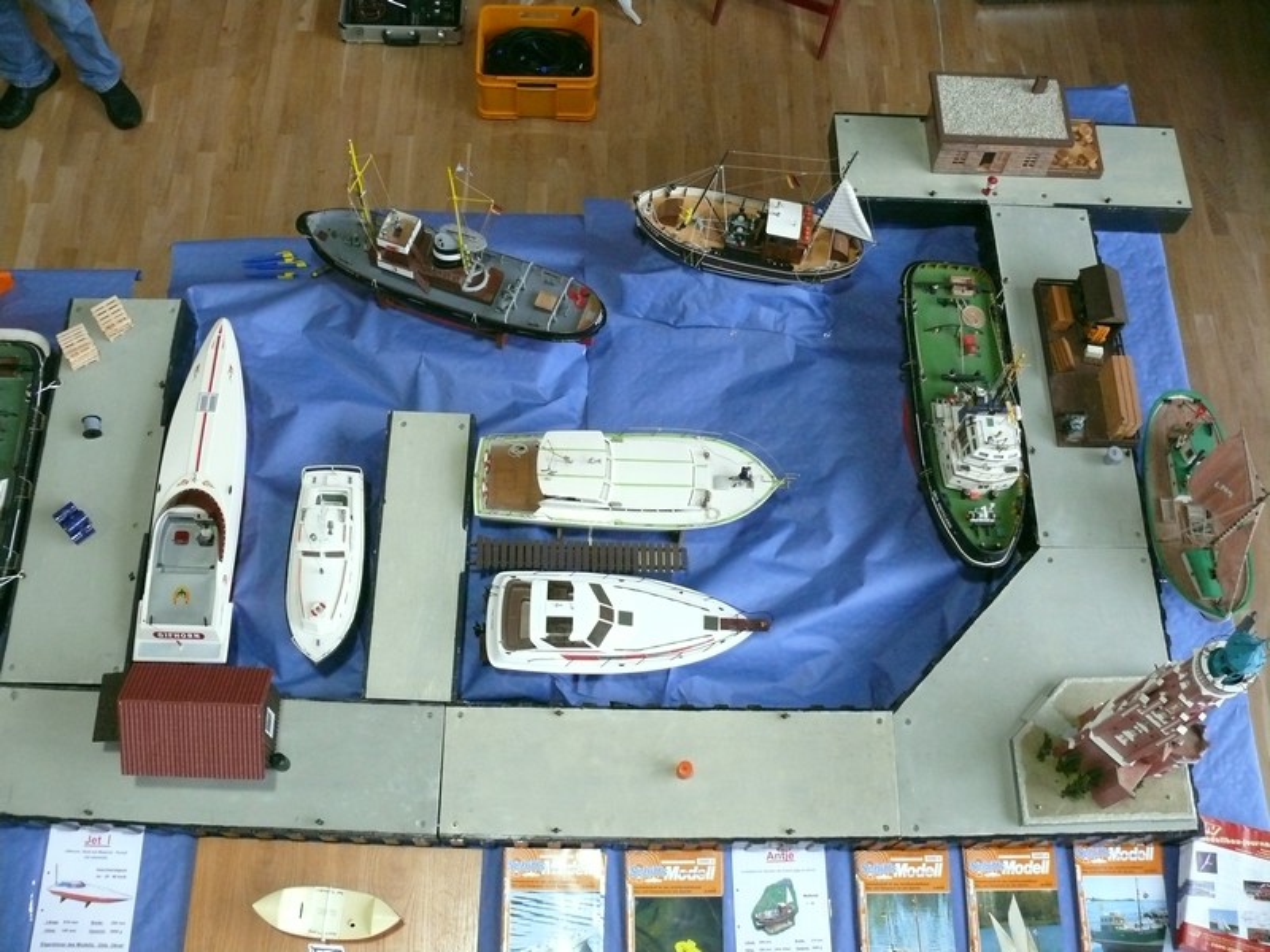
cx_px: 635
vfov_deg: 40.7
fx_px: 1284
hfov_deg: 52.6
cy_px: 476
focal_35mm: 35
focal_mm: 7.4
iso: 400
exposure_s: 1/100
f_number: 2.8
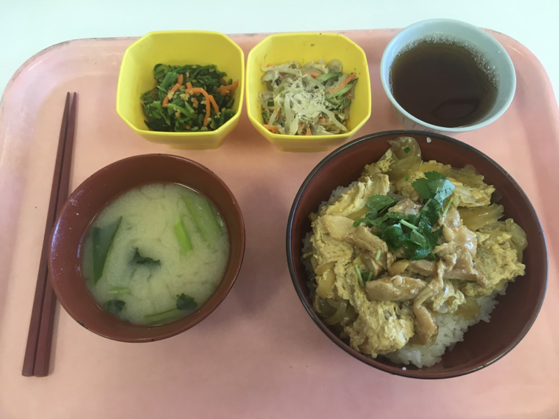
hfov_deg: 61.7
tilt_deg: -69.9
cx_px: 280
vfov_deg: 48.2
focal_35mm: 29
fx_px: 468
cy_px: 210
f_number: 2.2
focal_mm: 4.15
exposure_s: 1/30
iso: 50
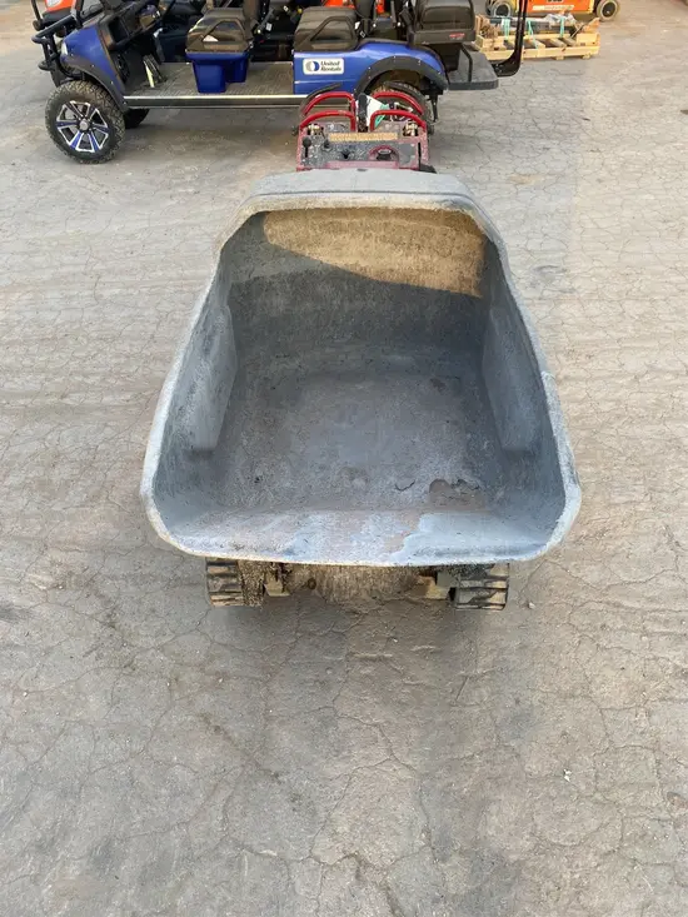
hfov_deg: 53.1
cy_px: 458
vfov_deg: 67.3
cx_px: 344
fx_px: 689
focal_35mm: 26
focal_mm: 4.25
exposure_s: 1/170
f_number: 1.8
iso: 32
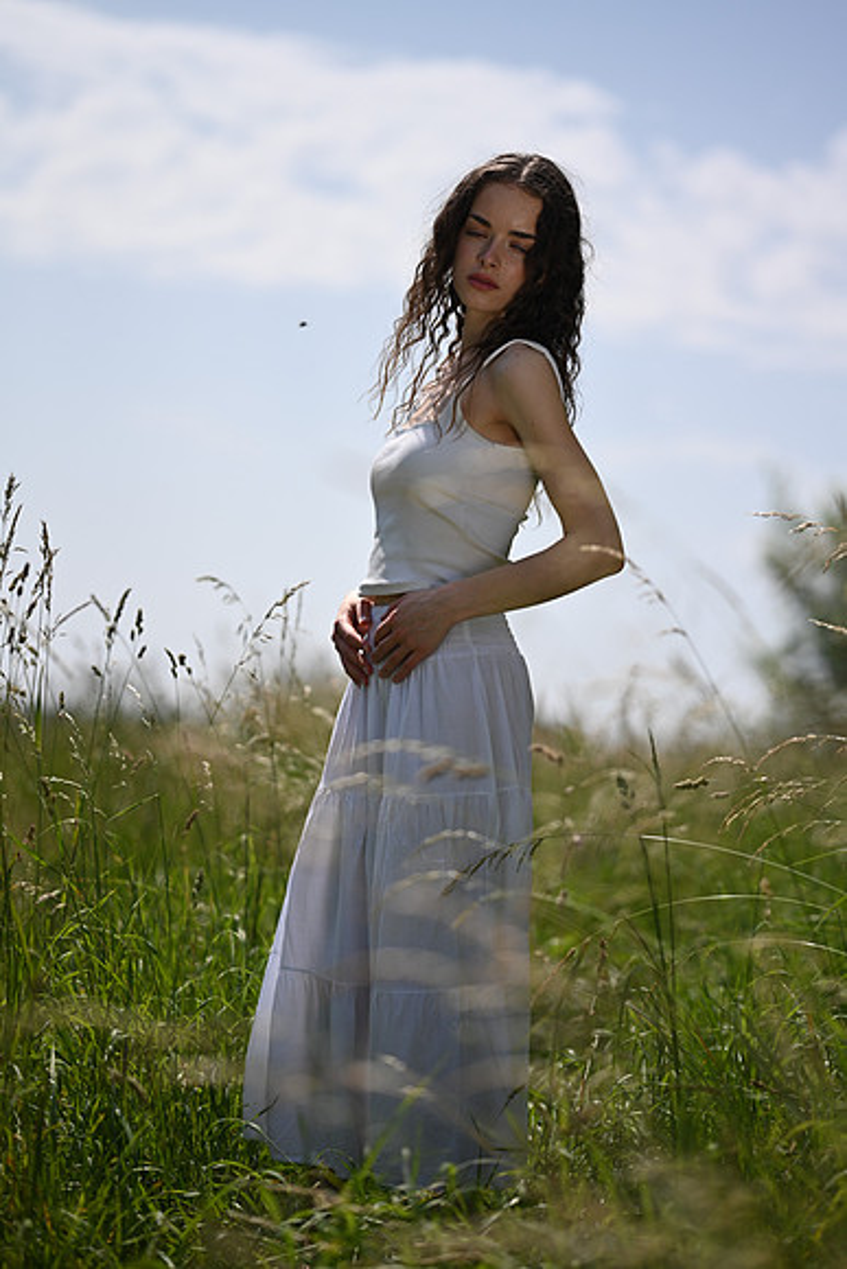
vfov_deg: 23.9
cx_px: 424
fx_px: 2998
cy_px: 634
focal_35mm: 85
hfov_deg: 16.1
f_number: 1.8
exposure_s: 1/250
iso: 100
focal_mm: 85
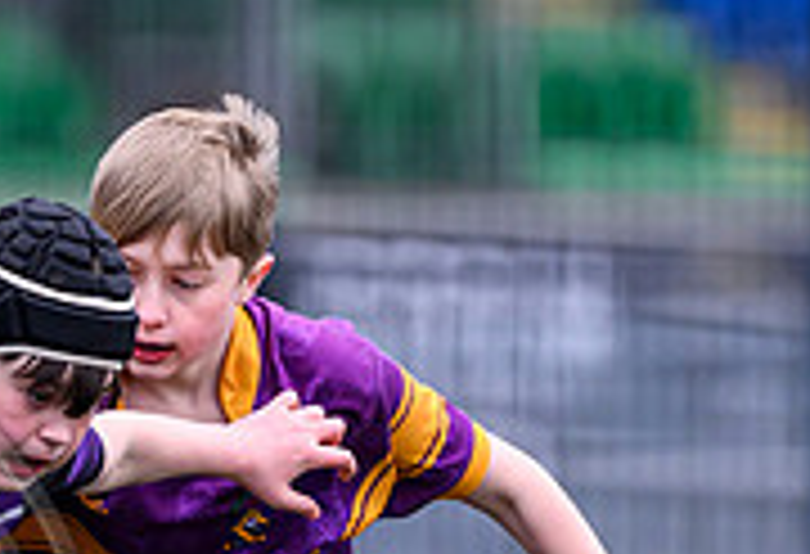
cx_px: -42
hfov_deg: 1.2
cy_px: 900
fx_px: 39156
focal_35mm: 1727
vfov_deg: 0.8
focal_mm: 400
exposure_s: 1/1600
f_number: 3.5
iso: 500
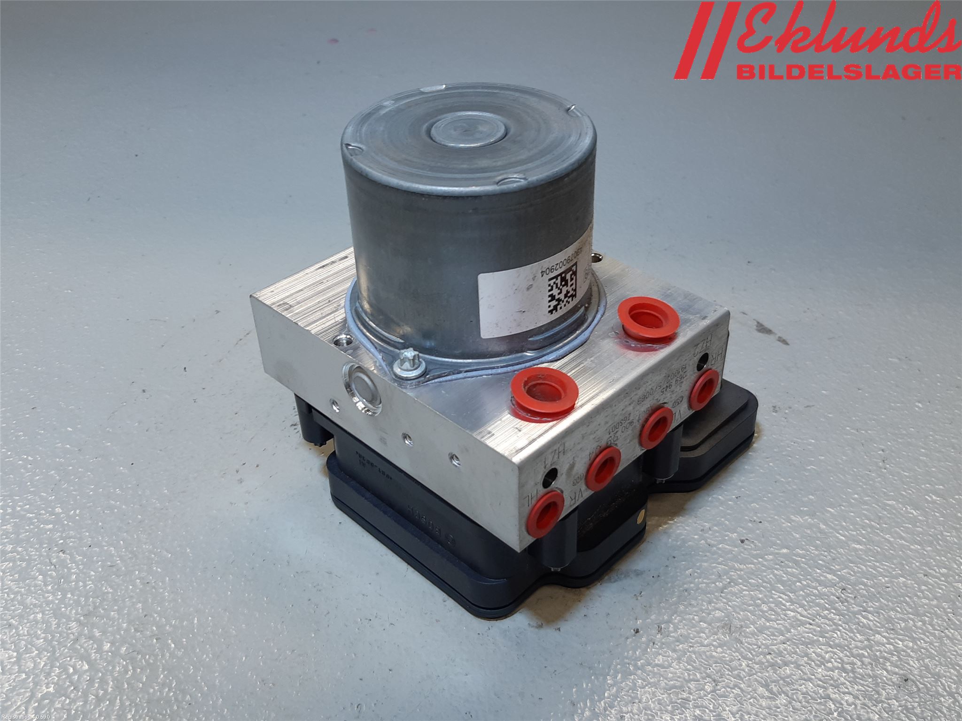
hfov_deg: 67.3
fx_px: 723
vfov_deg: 53.1
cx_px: 481
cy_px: 360
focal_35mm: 26
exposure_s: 1/50
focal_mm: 3.93
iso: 40
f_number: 1.7
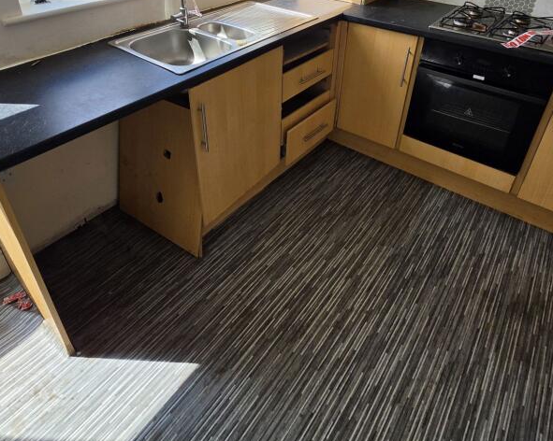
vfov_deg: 59.6
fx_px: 360
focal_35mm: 22
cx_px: 269
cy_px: 109
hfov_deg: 75.1
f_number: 1.9
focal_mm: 2.2
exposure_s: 1/748
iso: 32
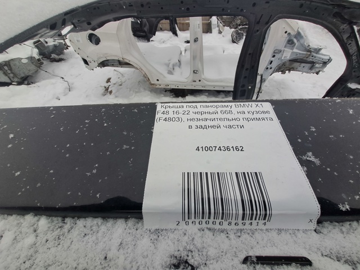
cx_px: 180
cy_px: 135
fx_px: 135
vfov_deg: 89.9
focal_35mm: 13
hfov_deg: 106.2
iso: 50
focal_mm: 1.13
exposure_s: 1/104
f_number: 2.2
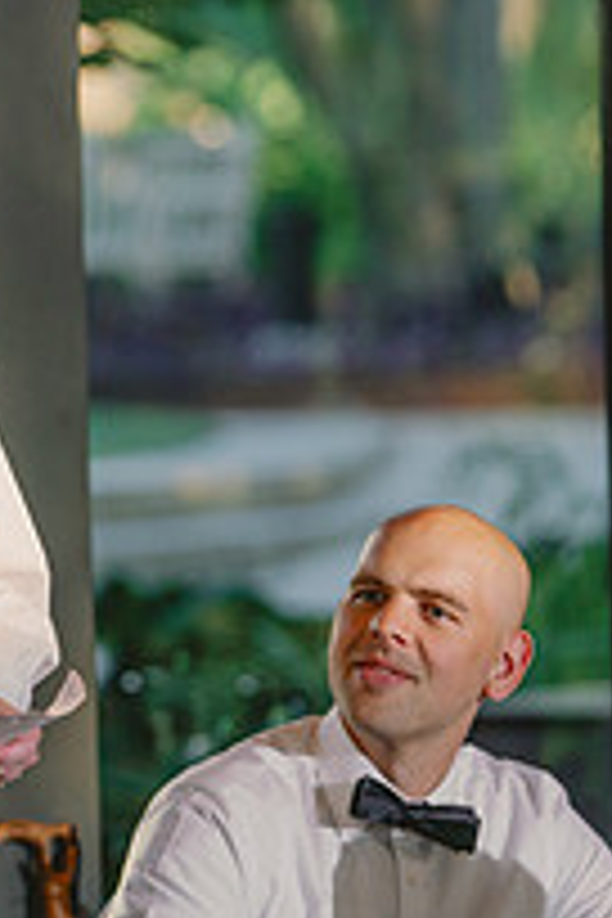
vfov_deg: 3.6
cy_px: 542
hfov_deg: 2.4
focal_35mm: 568
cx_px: -450
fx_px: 14483
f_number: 4
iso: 250
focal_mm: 200
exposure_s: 1/250
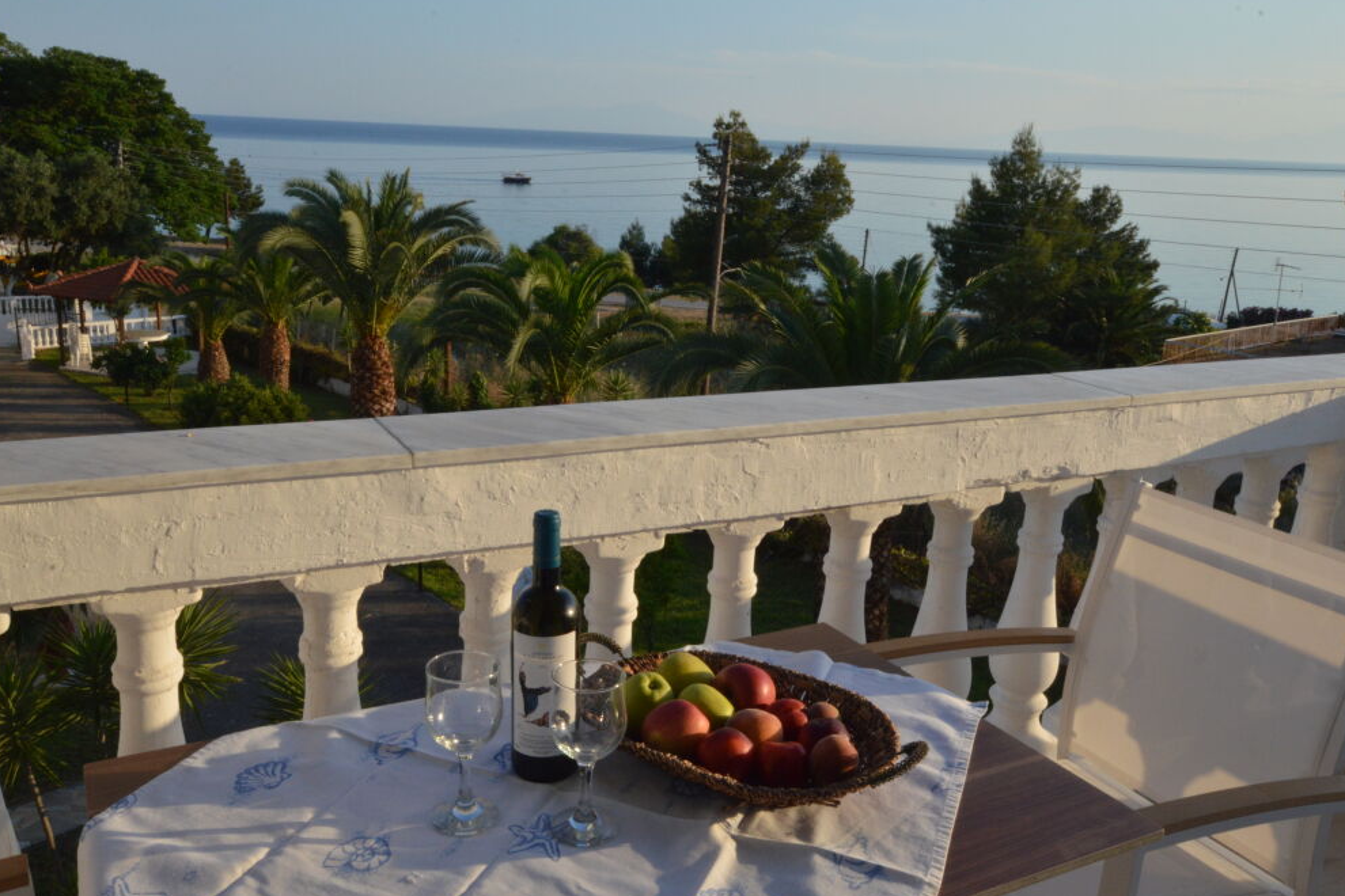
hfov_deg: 60.3
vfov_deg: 42.3
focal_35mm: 31
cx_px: 662
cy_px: 443
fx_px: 1158
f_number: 25
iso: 800
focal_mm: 20
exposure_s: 1/125
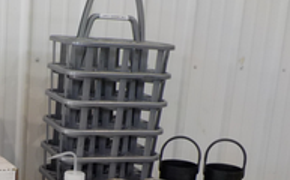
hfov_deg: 29.8
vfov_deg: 19.2
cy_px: 166
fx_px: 521
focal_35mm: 66
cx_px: 30
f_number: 3.3
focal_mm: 4.1
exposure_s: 1/50
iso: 125
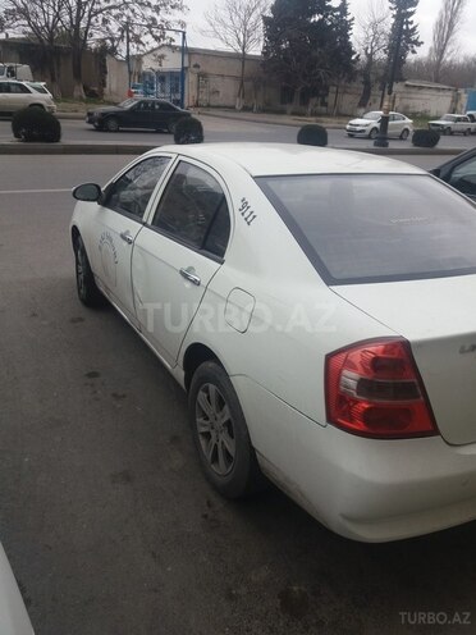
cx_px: 238
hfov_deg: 49.7
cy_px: 318
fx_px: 513
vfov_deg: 63.4
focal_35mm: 28
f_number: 1.9
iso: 64
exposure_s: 1/322
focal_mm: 3.7
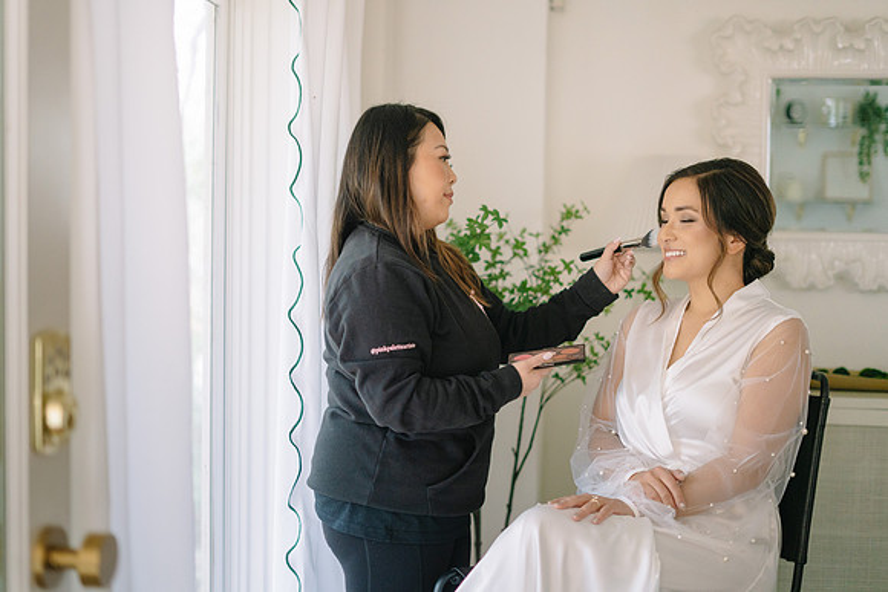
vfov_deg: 27.0
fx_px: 1234
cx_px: 444
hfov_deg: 39.6
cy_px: 296
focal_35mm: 50
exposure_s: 1/200
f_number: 1.8
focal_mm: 50
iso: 1600
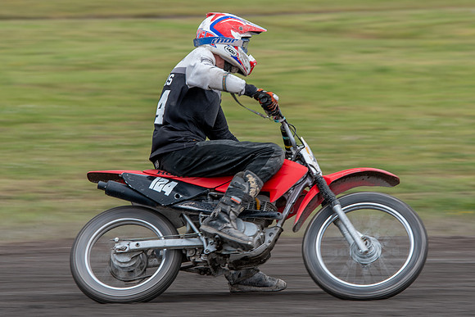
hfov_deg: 6.9
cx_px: 281
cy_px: 146
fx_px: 3962
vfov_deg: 4.6
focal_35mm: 300
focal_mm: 200
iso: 200
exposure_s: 1/200
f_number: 7.1
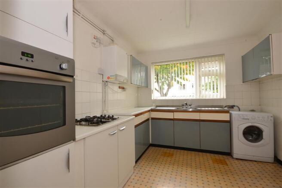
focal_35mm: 15
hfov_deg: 100.4
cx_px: 141
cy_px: 94
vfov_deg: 77.3
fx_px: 117
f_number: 18
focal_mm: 10
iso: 400
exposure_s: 1/2
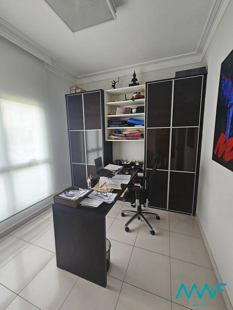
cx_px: 116
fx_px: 117
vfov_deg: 106.2
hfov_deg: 89.9
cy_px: 155
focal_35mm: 13
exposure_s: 1/100
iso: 125
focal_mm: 2.2
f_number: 2.2
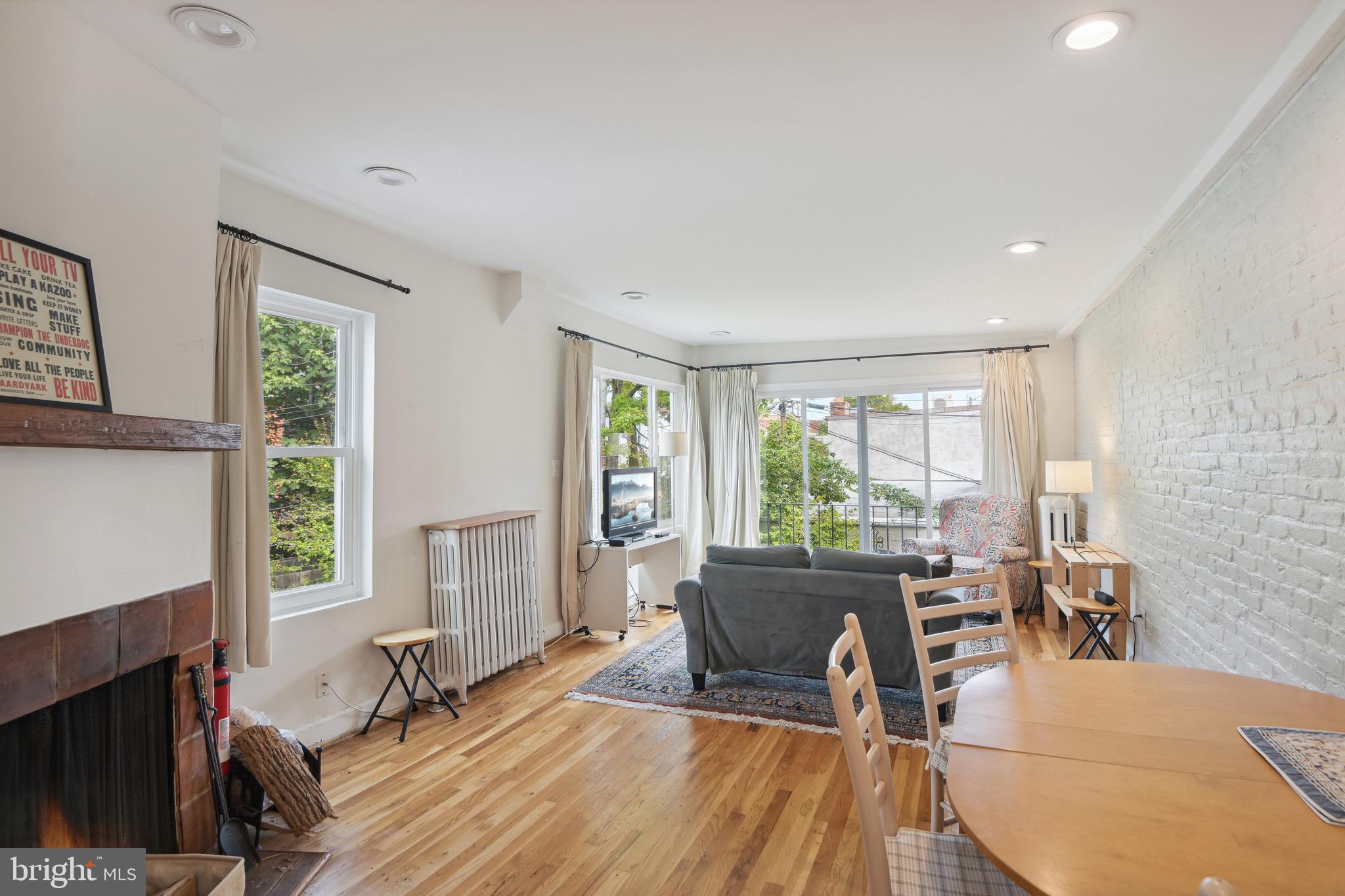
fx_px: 598
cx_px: 672
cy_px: 448
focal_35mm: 16
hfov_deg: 96.7
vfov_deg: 73.7
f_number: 8
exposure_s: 1/25
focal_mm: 16
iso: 200
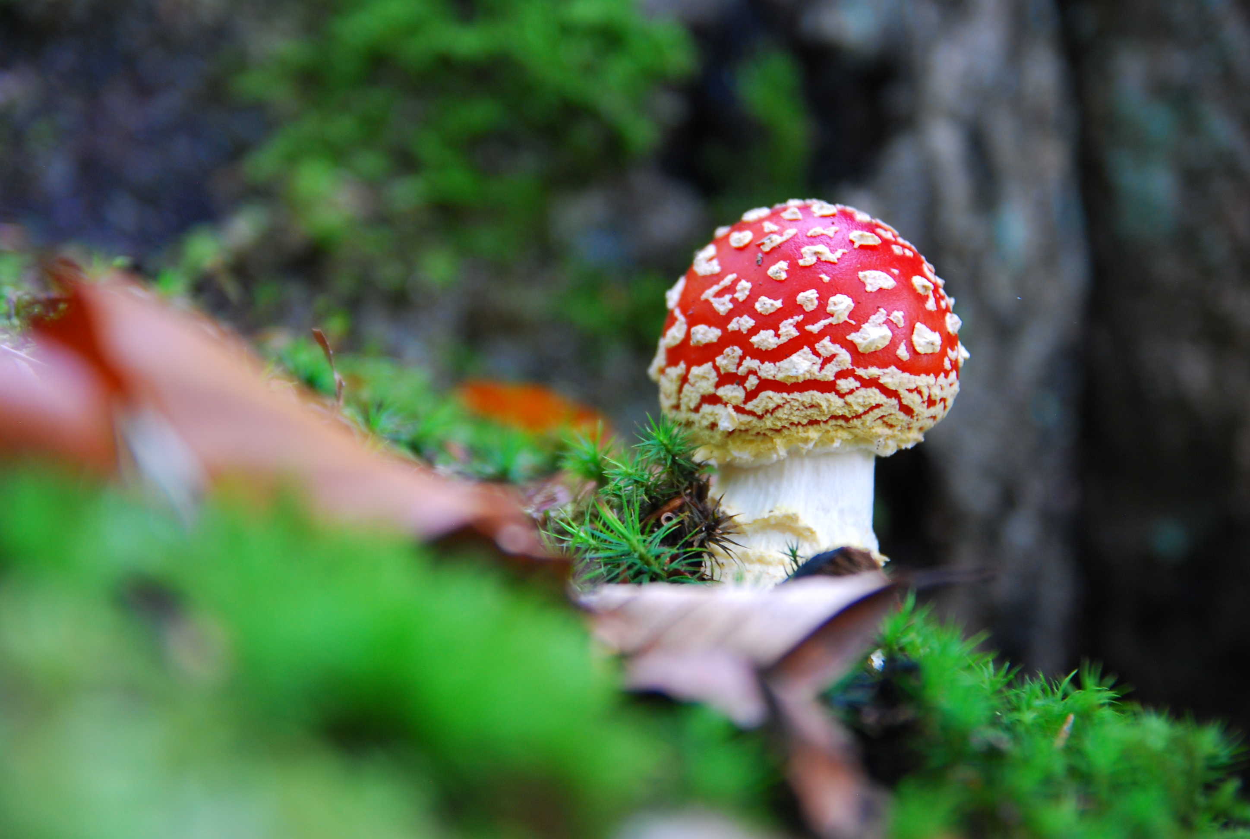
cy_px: 420
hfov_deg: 26.9
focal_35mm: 75
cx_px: 625
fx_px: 2610
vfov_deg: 18.3
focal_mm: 50
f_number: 2.8
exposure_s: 1/8
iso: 250
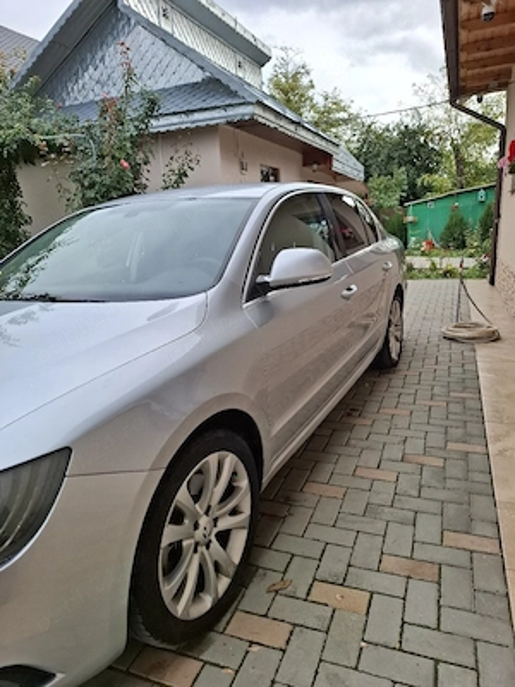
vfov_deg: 73.9
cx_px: 258
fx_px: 456
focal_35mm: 23
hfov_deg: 58.9
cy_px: 344
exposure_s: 1/1250
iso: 50
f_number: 1.8
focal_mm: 5.54
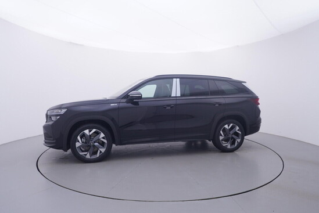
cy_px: 106
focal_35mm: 22
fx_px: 200
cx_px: 160
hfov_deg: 77.3
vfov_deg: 56.2
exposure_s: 1/80
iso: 200
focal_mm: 15
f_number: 5
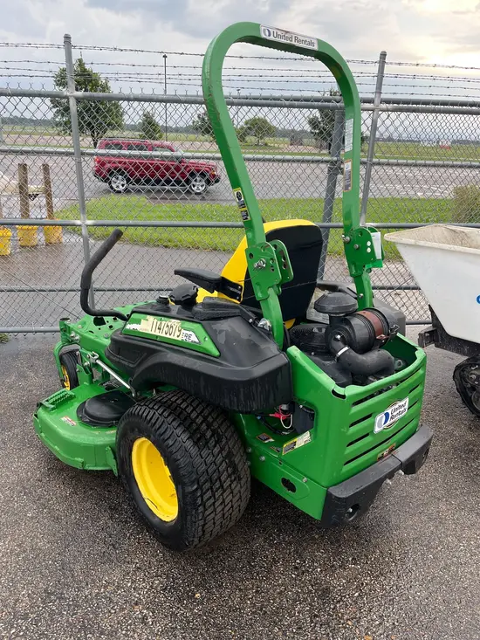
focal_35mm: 26
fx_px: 481
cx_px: 240
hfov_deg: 53.1
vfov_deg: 67.3
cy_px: 320
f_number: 1.6
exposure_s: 1/360
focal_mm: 5.1
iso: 50
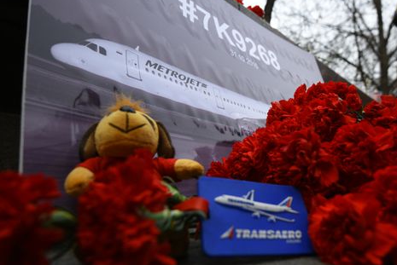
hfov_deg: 73.0
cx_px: 236
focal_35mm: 24
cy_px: 147
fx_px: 265
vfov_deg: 53.1
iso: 500
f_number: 4
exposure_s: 1/1250
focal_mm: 16
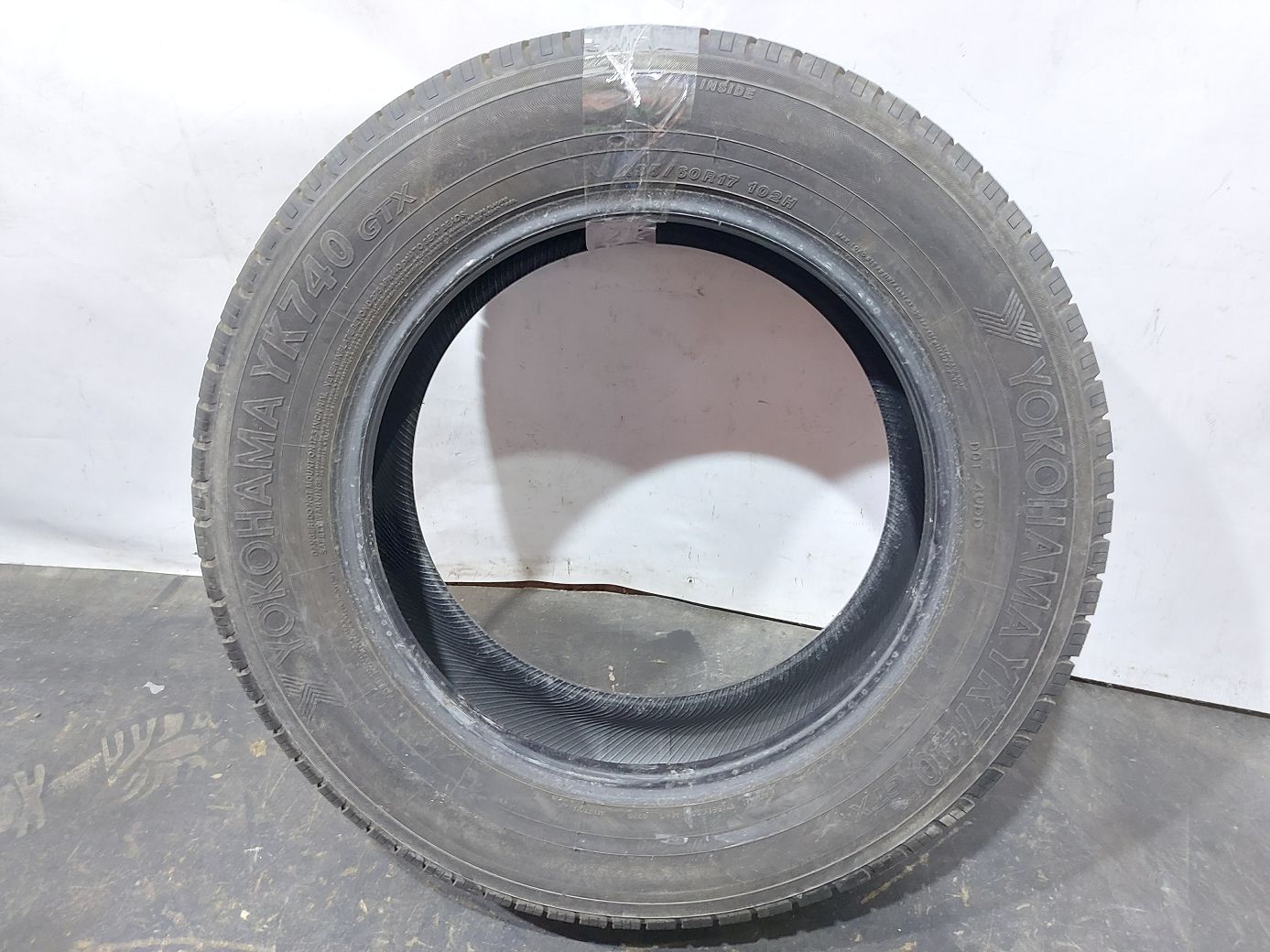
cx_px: 635
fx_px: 880
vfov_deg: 56.8
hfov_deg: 71.6
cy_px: 476
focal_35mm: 24
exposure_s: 1/20
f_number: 1.8
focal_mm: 5.23
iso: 500
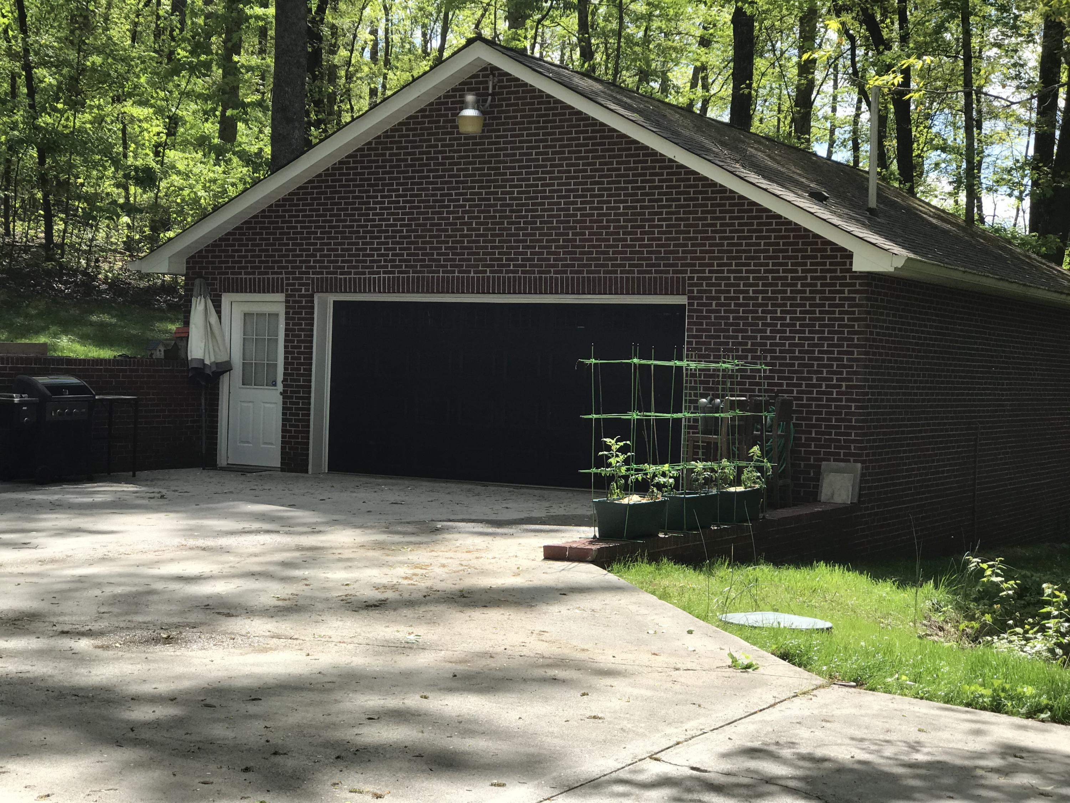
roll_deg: -1.6
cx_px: 535
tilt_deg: +0.0
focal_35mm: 57
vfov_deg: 25.7
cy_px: 402
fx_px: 1762
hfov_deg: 33.8
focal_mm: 6.6
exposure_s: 1/465
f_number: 2.8
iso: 20
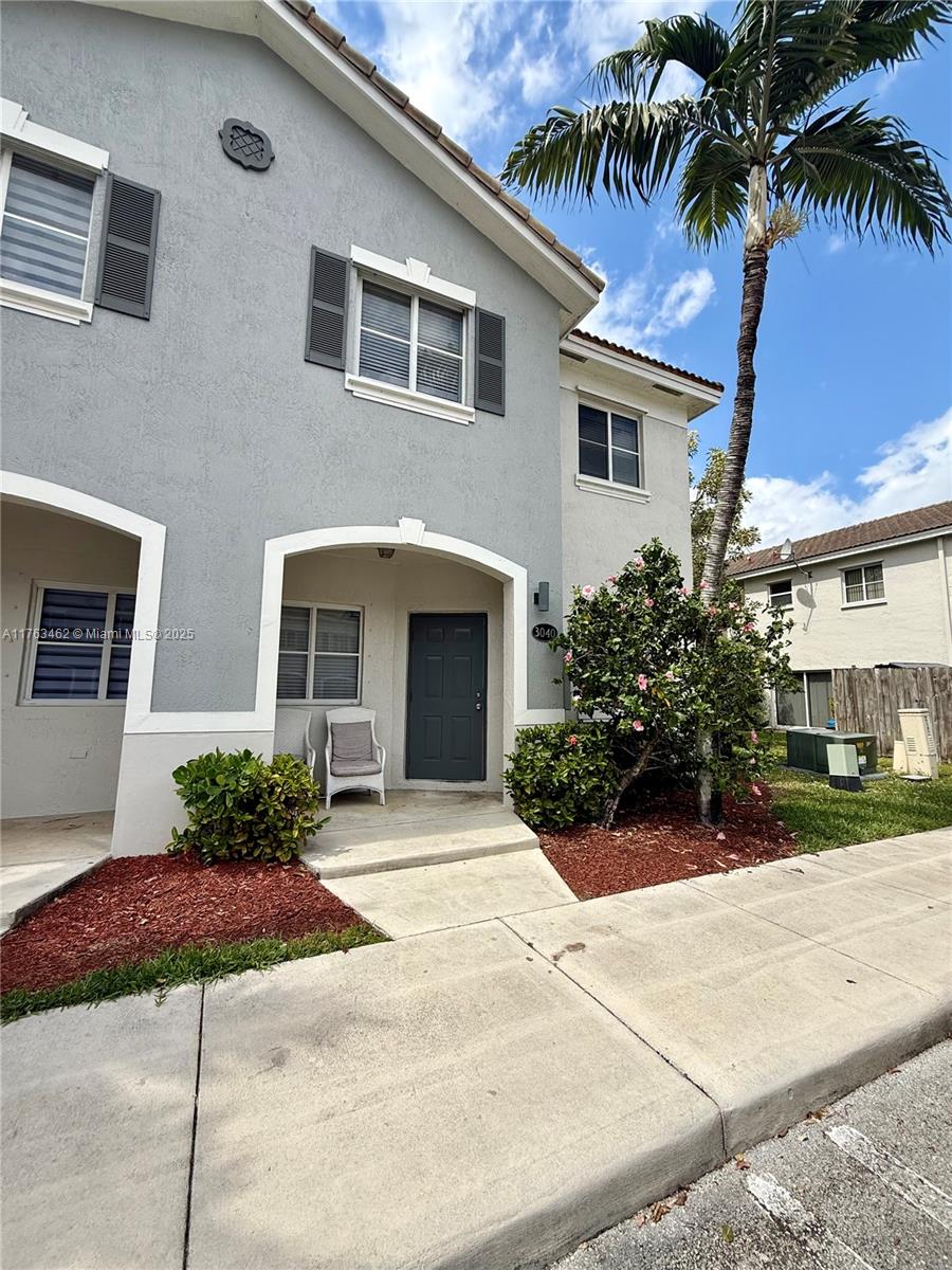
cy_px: 635
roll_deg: -1.4
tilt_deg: +9.2
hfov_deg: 85.7
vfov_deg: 102.1
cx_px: 476
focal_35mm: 14
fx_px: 513
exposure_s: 1/1431
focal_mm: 2.22
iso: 50
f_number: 2.2
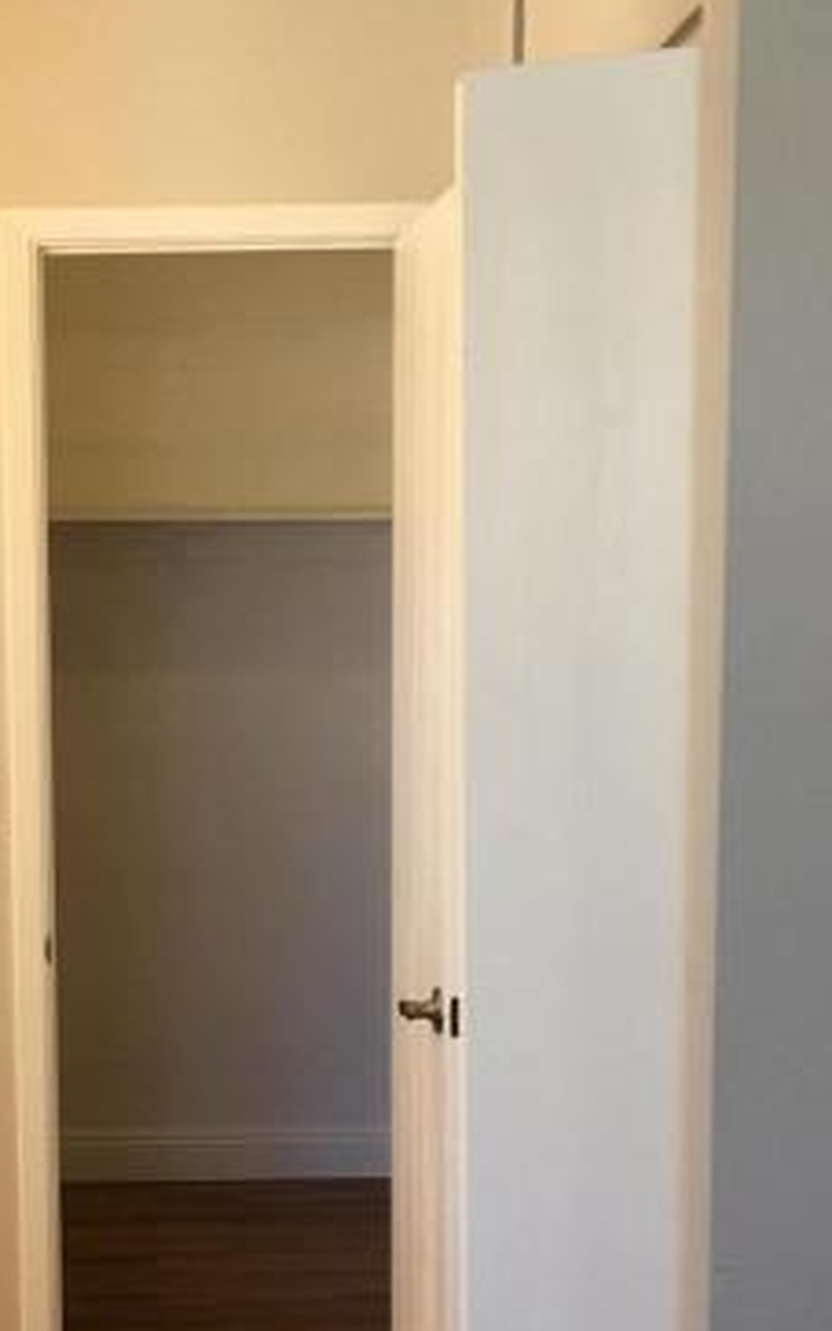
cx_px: 158
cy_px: 898
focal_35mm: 65
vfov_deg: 31.3
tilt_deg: -8.0
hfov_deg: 19.8
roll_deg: +0.8
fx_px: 2357
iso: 32
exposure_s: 1/30
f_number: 2.2
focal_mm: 4.15
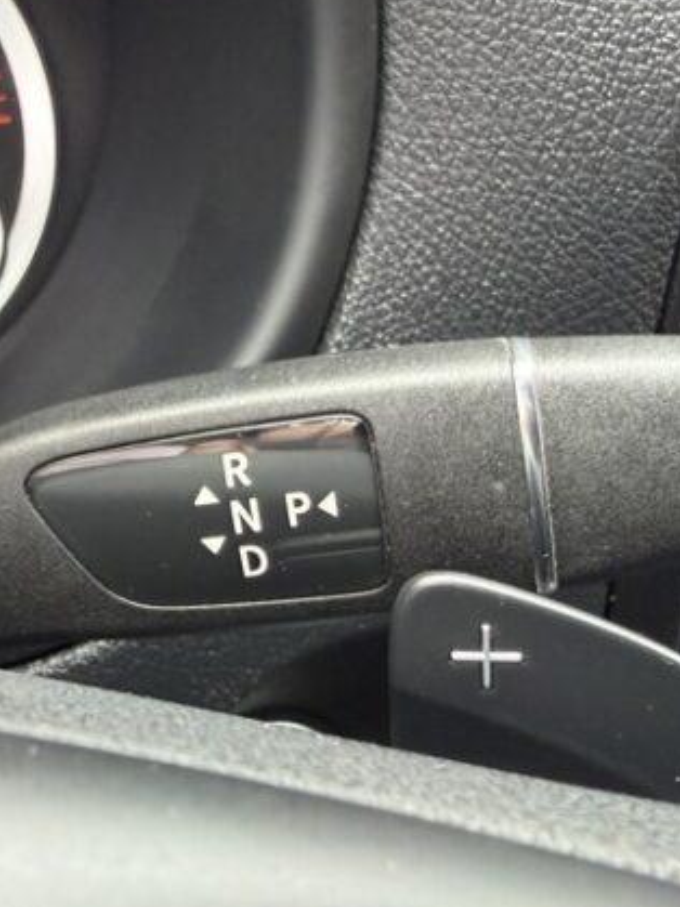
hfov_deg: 32.9
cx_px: 344
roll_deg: -5.2
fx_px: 1153
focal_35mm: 44
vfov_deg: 43.0
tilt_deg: -40.5
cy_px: 455
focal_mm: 2.22
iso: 320
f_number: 2.2
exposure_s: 1/121
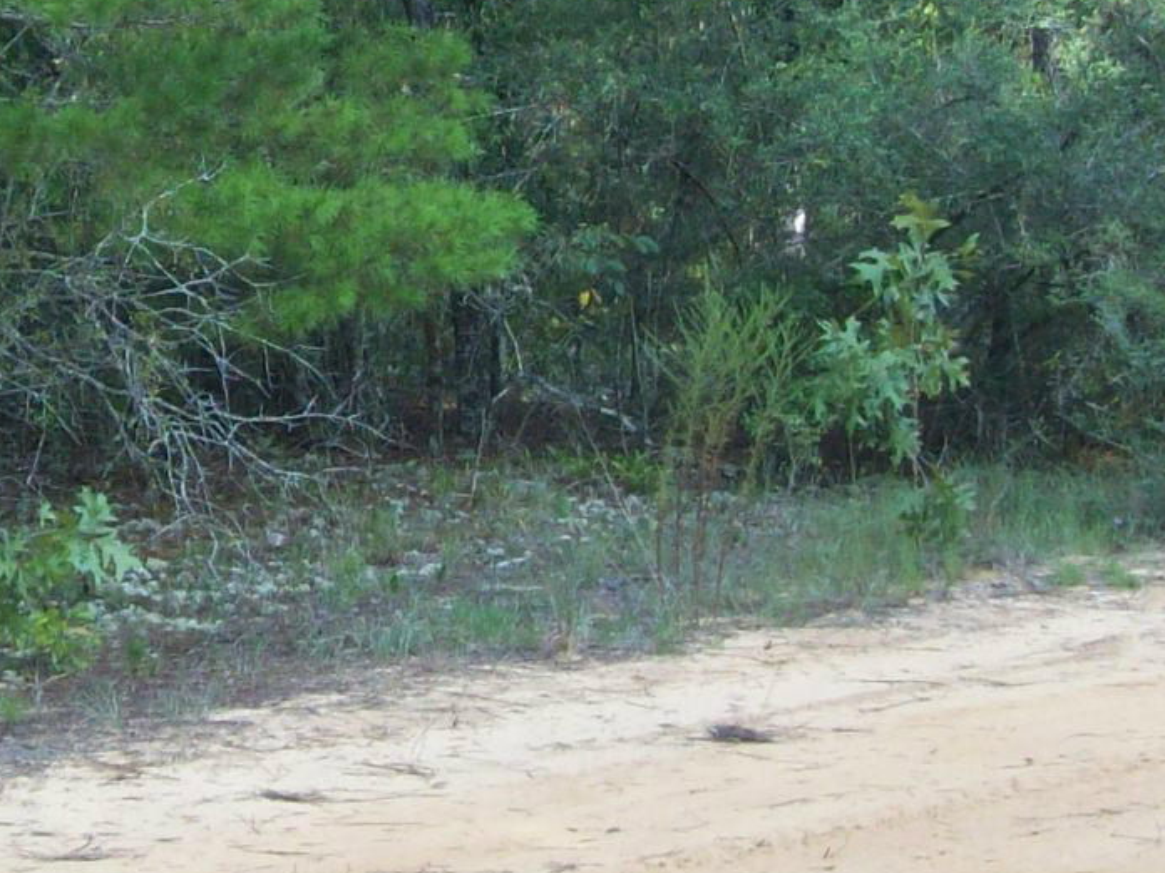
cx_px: 203
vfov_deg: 13.9
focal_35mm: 106
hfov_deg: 18.3
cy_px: 162
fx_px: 3567
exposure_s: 1/135
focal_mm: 6
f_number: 2.7
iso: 80
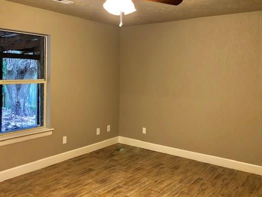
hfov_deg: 53.9
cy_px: 80
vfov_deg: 41.6
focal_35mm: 34
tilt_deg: -2.1
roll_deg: -1.5
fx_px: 257
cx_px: 123
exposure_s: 1/15
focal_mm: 3.99
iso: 100
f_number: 1.8
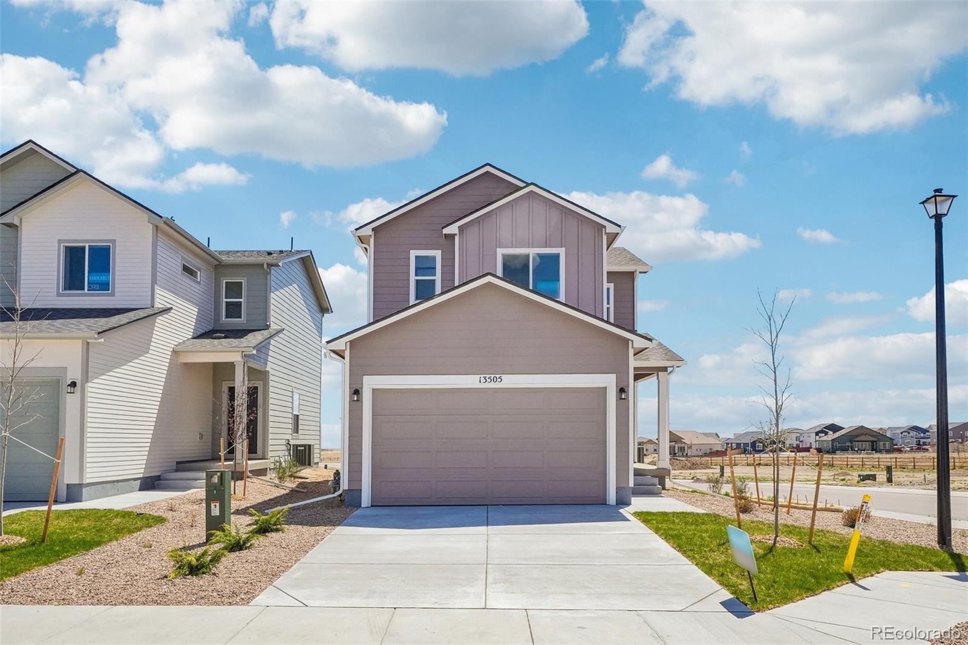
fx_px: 641
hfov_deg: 74.1
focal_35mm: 24
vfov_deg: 53.4
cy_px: 322
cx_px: 484
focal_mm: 15.9
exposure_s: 1/2000
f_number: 8
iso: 800
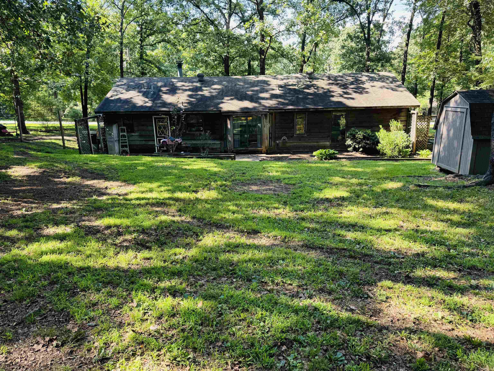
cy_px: 186
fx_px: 343
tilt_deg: -14.6
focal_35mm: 24
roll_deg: +1.3
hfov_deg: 71.6
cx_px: 247
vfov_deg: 56.8
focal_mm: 6.76
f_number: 1.78
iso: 64
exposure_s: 1/160
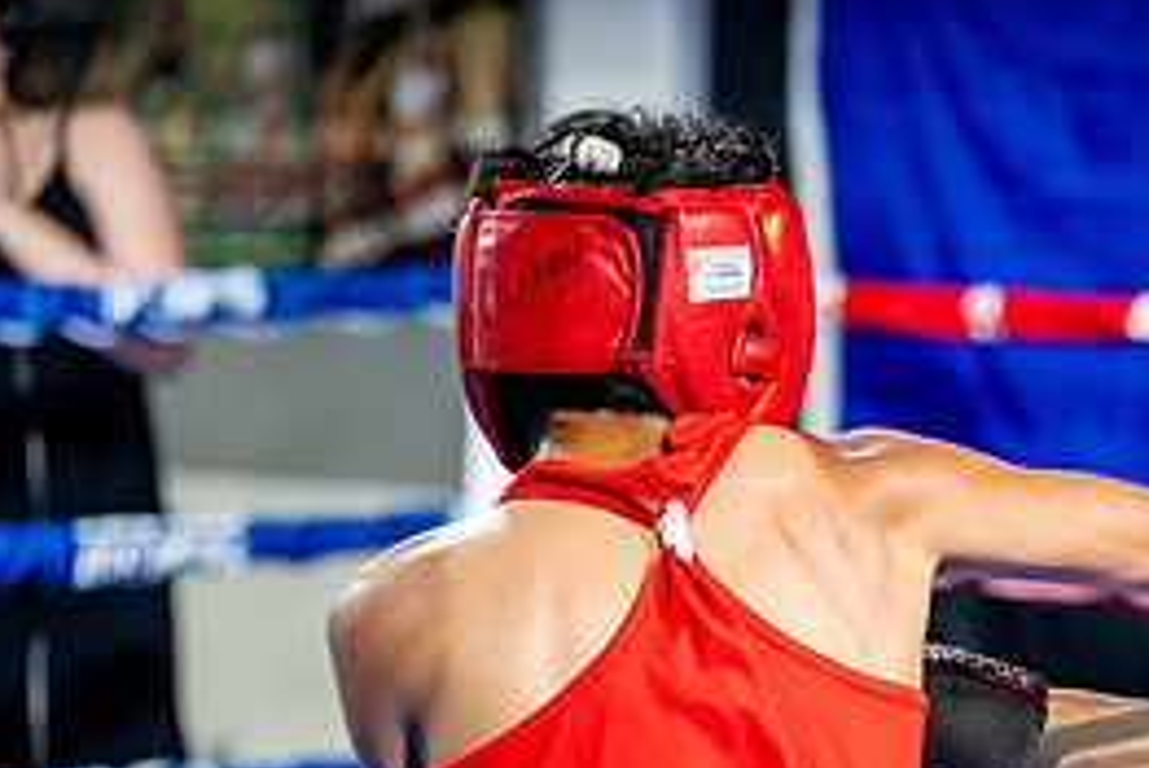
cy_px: 801
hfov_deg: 10.7
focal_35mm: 191
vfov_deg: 7.2
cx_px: 1016
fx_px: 6099
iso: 4000
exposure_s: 1/800
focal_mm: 84
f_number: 2
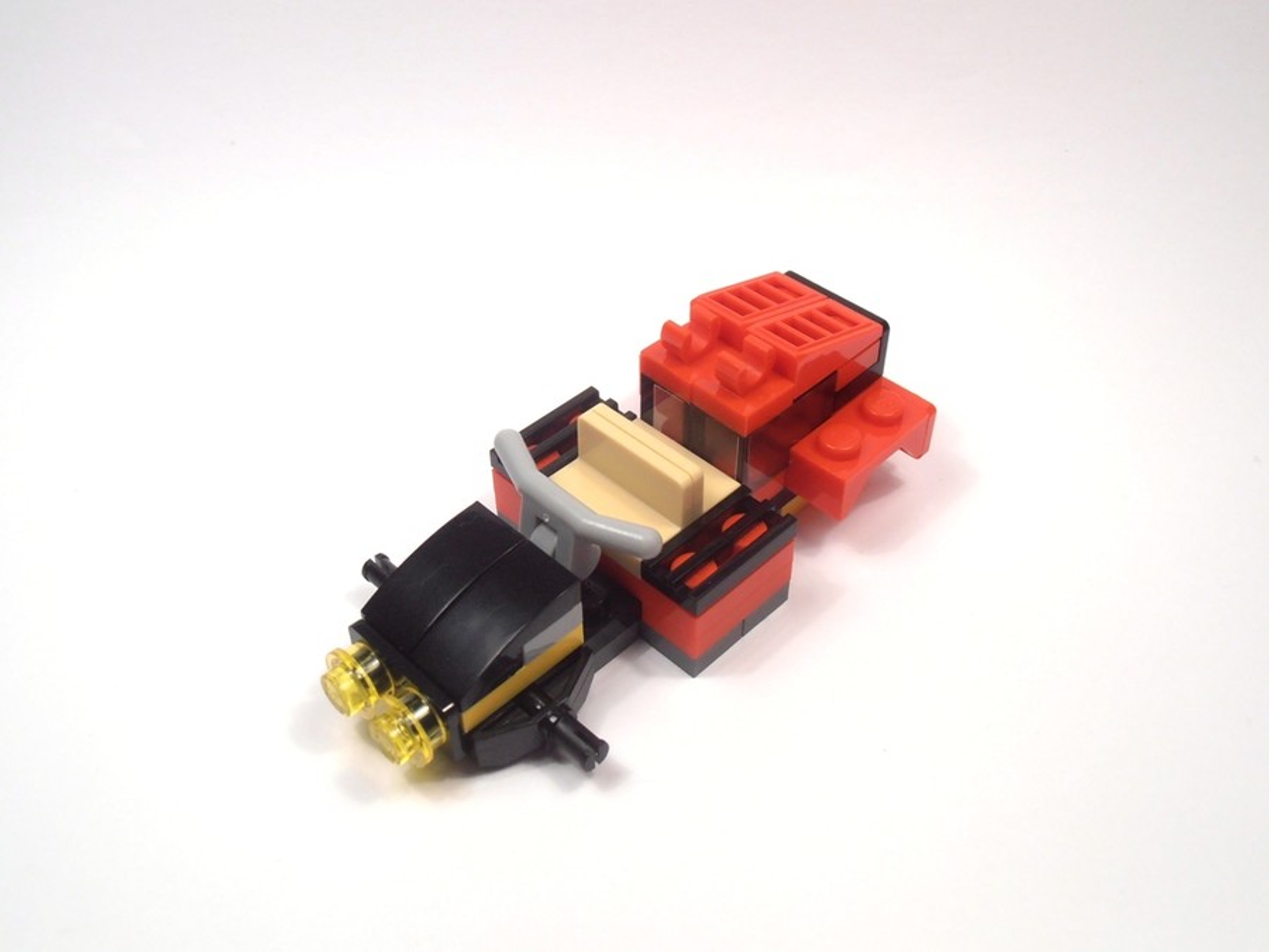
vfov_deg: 38.7
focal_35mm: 37
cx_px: 634
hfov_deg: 50.1
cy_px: 476
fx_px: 1356
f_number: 3.9
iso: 80
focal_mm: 6.61
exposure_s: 1/100
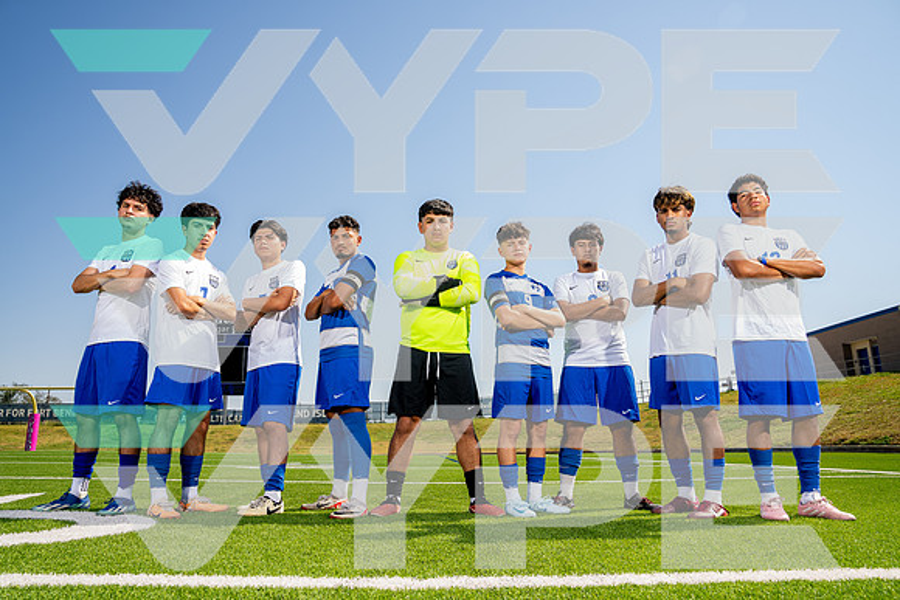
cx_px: 450
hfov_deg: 73.7
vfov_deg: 53.2
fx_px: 600
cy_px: 300
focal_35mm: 24
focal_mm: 24
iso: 50
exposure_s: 1/125
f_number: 7.1
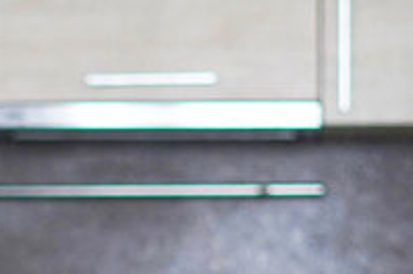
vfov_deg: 4.7
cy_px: 399
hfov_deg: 7.1
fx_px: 3322
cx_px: 37
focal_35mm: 290
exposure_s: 1/160
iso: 400
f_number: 1.8
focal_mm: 50
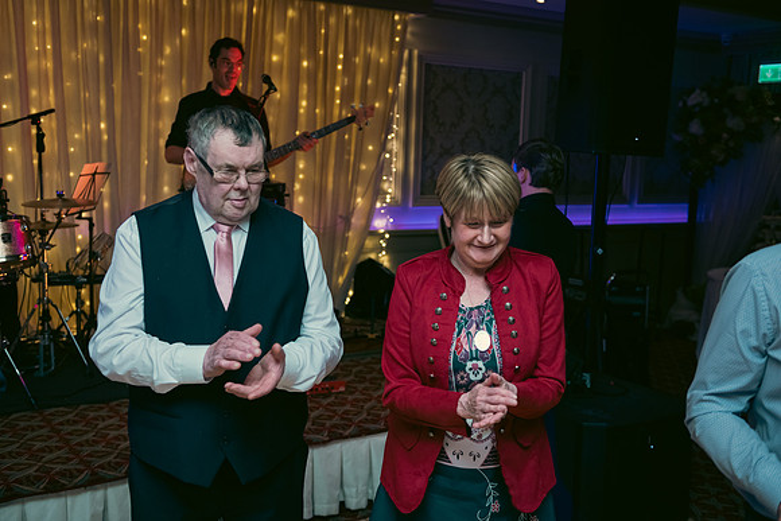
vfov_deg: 31.9
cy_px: 260
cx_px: 390
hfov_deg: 46.4
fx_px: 911
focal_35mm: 42
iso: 500
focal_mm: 42
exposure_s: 1/160
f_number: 3.5
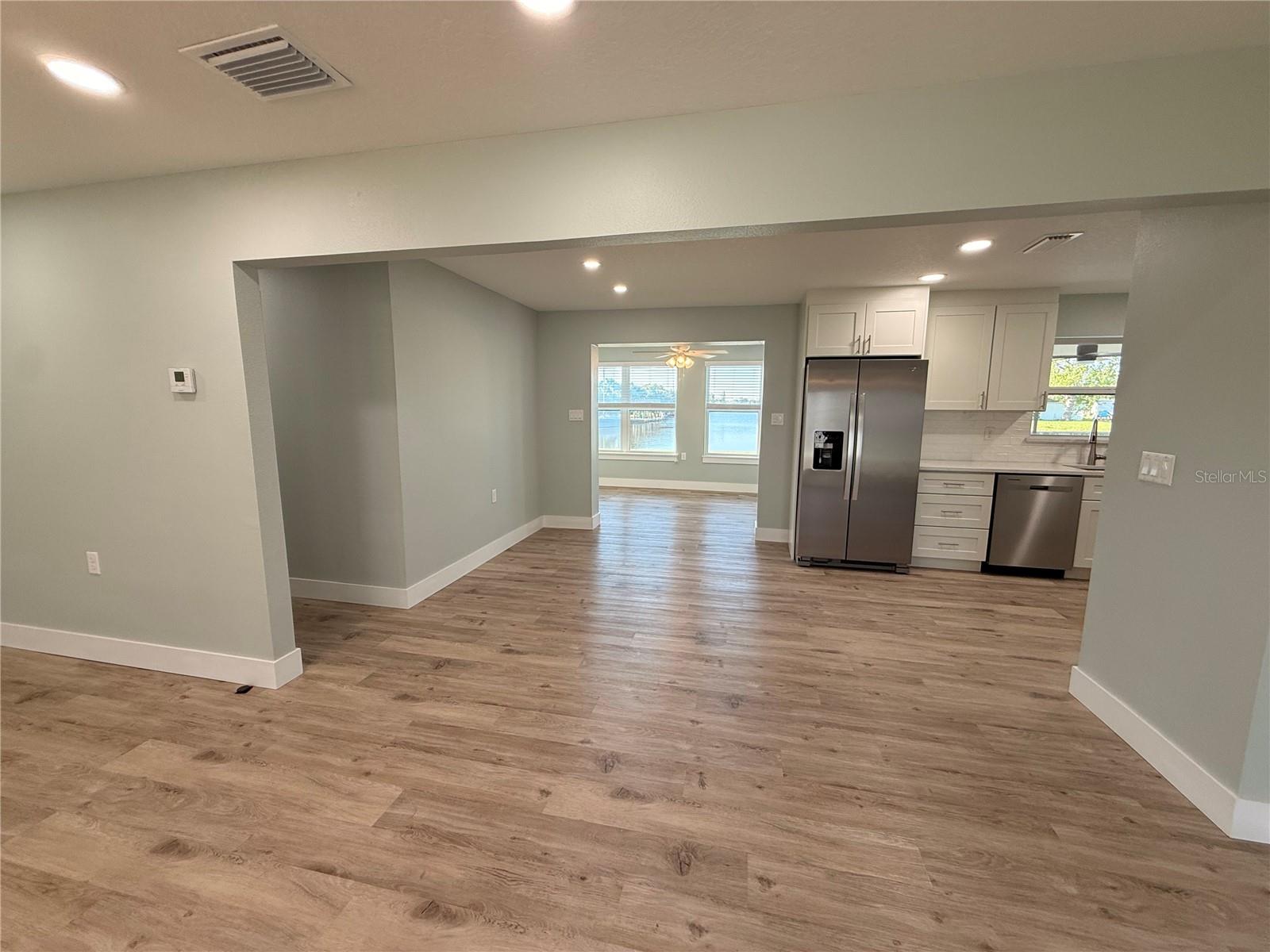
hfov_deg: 102.1
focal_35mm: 14
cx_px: 635
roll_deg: +0.1
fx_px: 514
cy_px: 476
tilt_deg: -6.7
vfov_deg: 85.7
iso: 100
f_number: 2.2
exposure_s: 1/120
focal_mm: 2.22
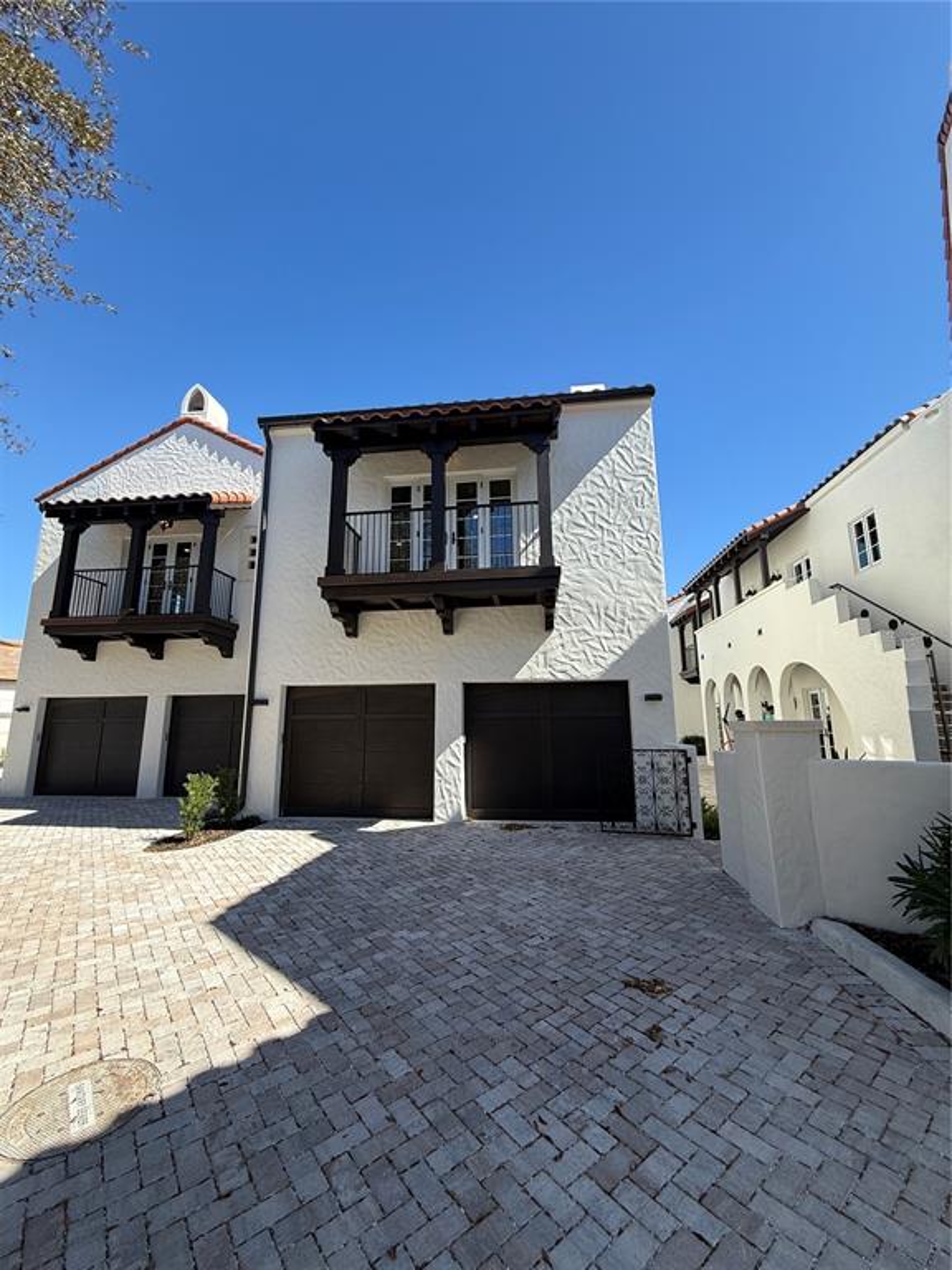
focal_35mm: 14
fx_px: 513
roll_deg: +0.4
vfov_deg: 102.1
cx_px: 476
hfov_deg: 85.7
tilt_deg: +10.3
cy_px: 635
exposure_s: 1/853
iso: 50
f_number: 2.2
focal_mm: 2.22
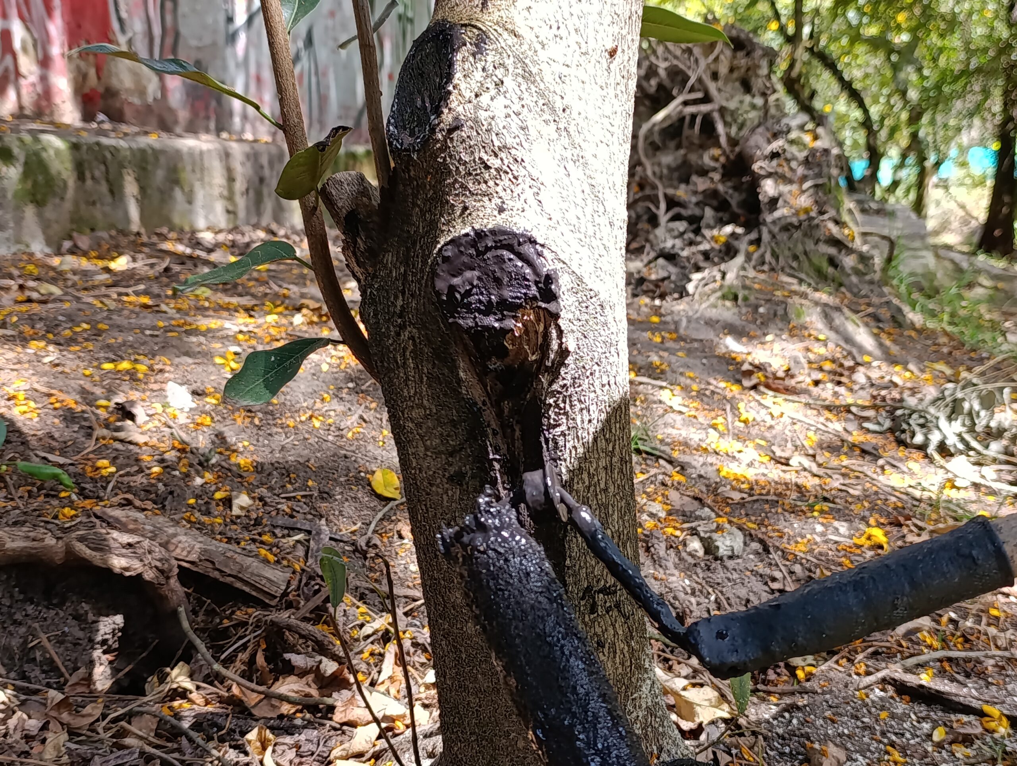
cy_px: 383
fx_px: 677
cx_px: 508
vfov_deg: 59.0
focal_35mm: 23
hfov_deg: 73.8
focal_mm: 6.14
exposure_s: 1/120
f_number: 1.6
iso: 100
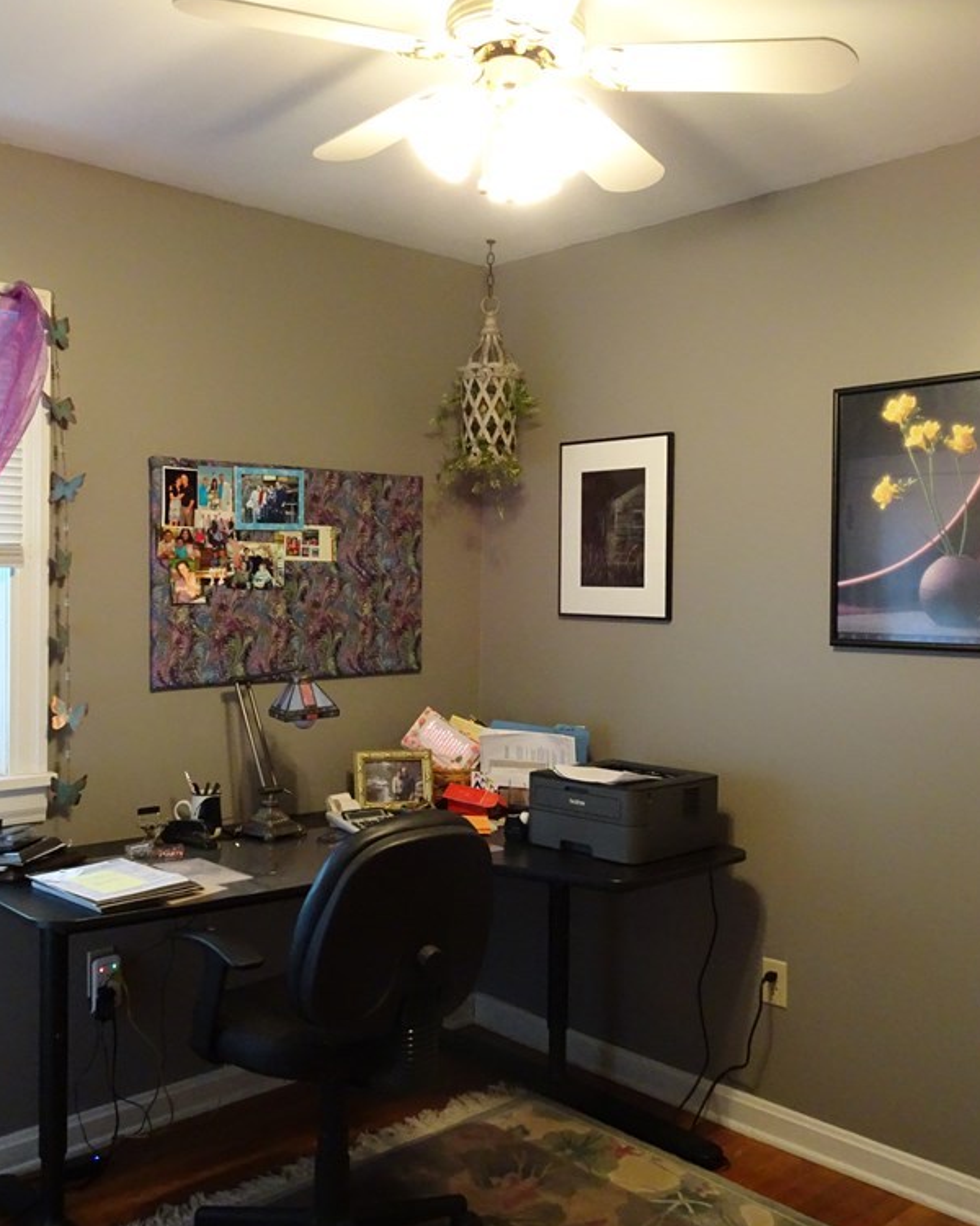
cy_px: 615
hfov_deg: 45.8
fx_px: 1160
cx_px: 480
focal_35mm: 32
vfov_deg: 55.7
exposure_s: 1/15
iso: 800
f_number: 3.5
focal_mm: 4.1
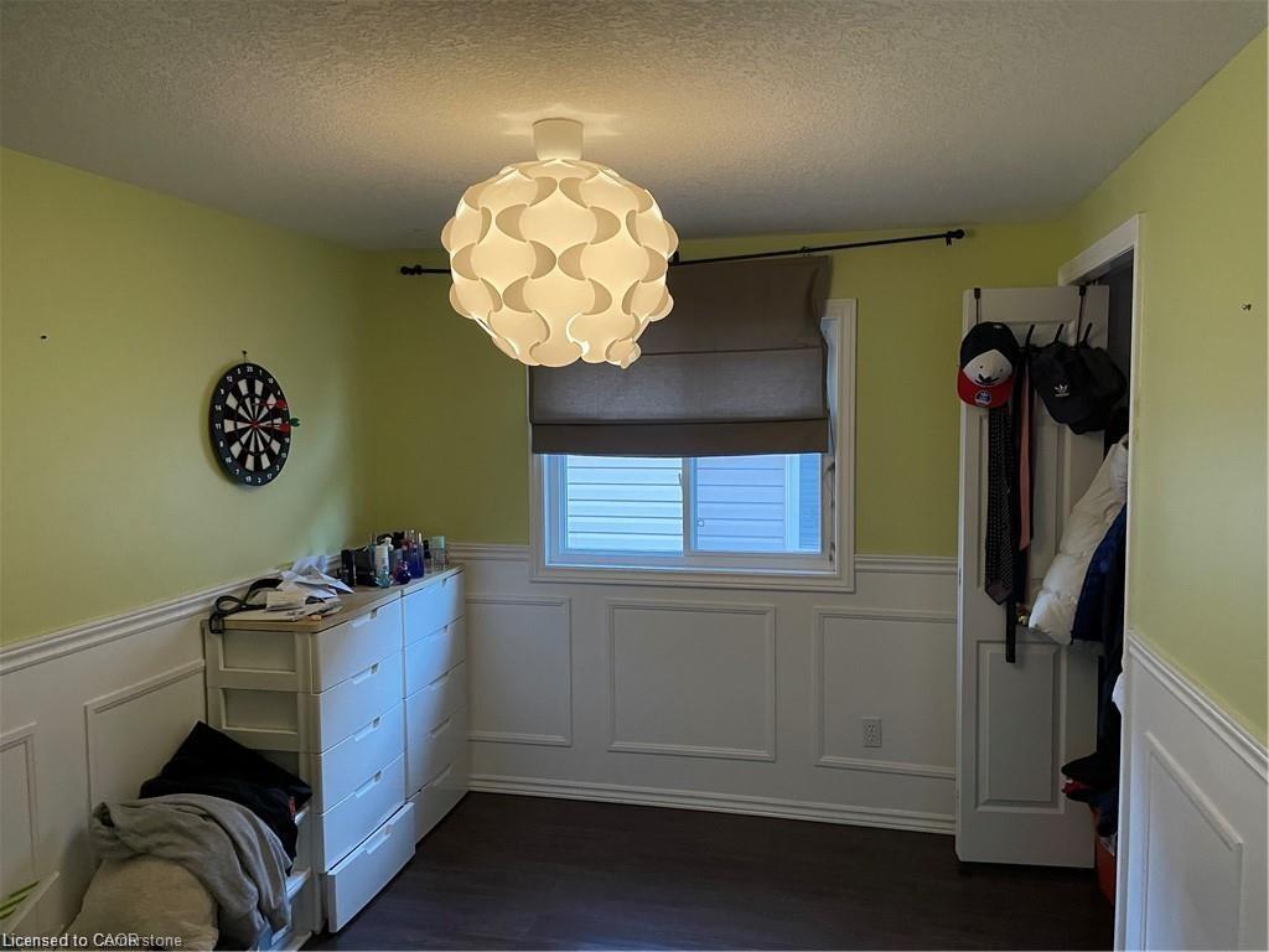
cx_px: 634
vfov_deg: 53.1
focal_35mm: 26
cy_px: 476
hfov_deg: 67.3
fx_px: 953
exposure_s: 1/30
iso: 500
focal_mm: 4.2
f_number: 1.6
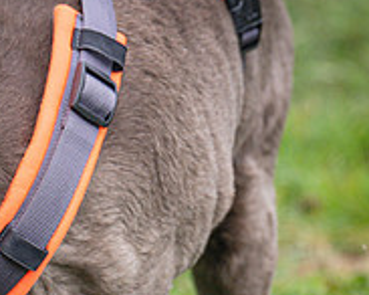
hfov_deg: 3.6
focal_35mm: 540
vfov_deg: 2.8
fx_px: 5891
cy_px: 588
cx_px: -115
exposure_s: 1/1250
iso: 400
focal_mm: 103
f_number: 4
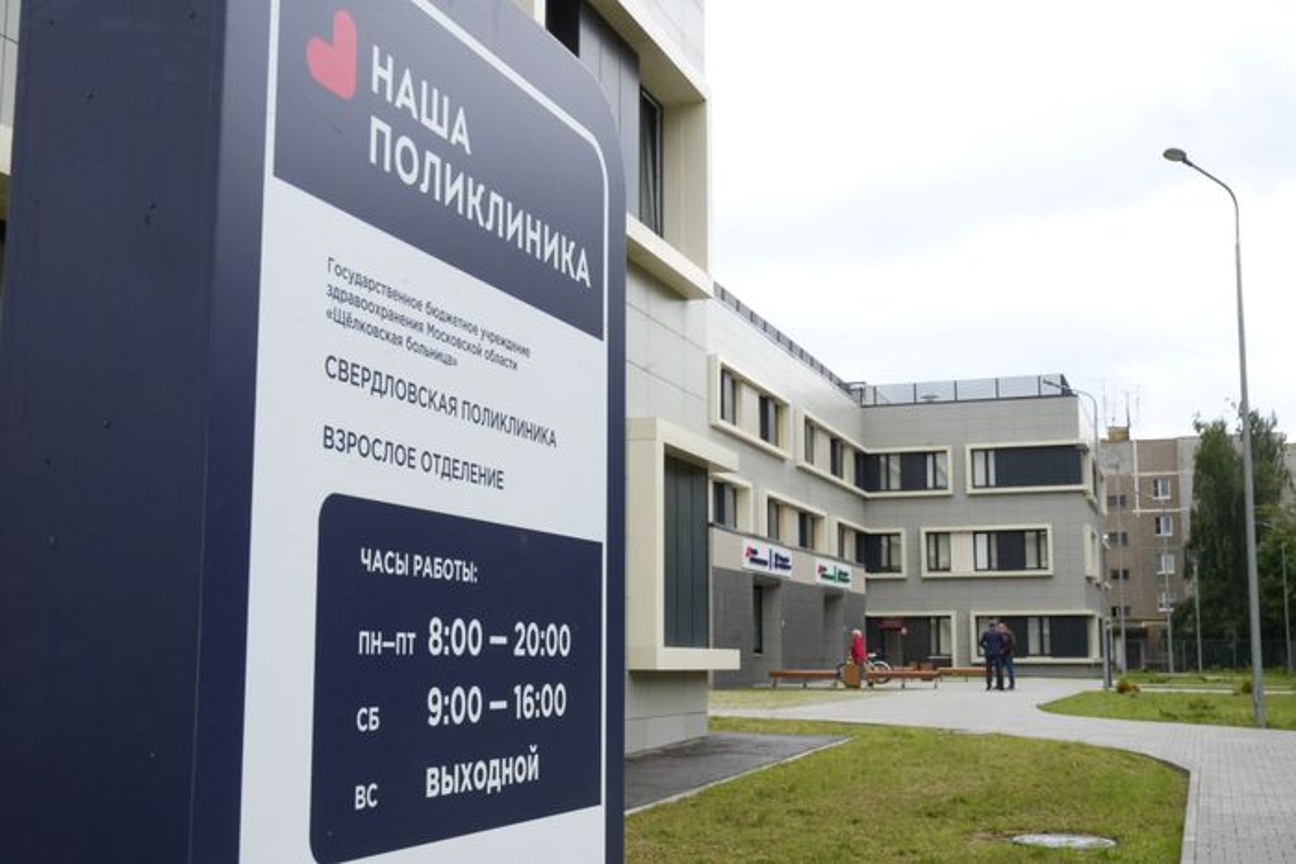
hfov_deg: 47.4
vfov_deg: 32.6
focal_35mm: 41
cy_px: 432
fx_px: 1476
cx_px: 648
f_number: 20
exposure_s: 1/125
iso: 1600
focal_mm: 41
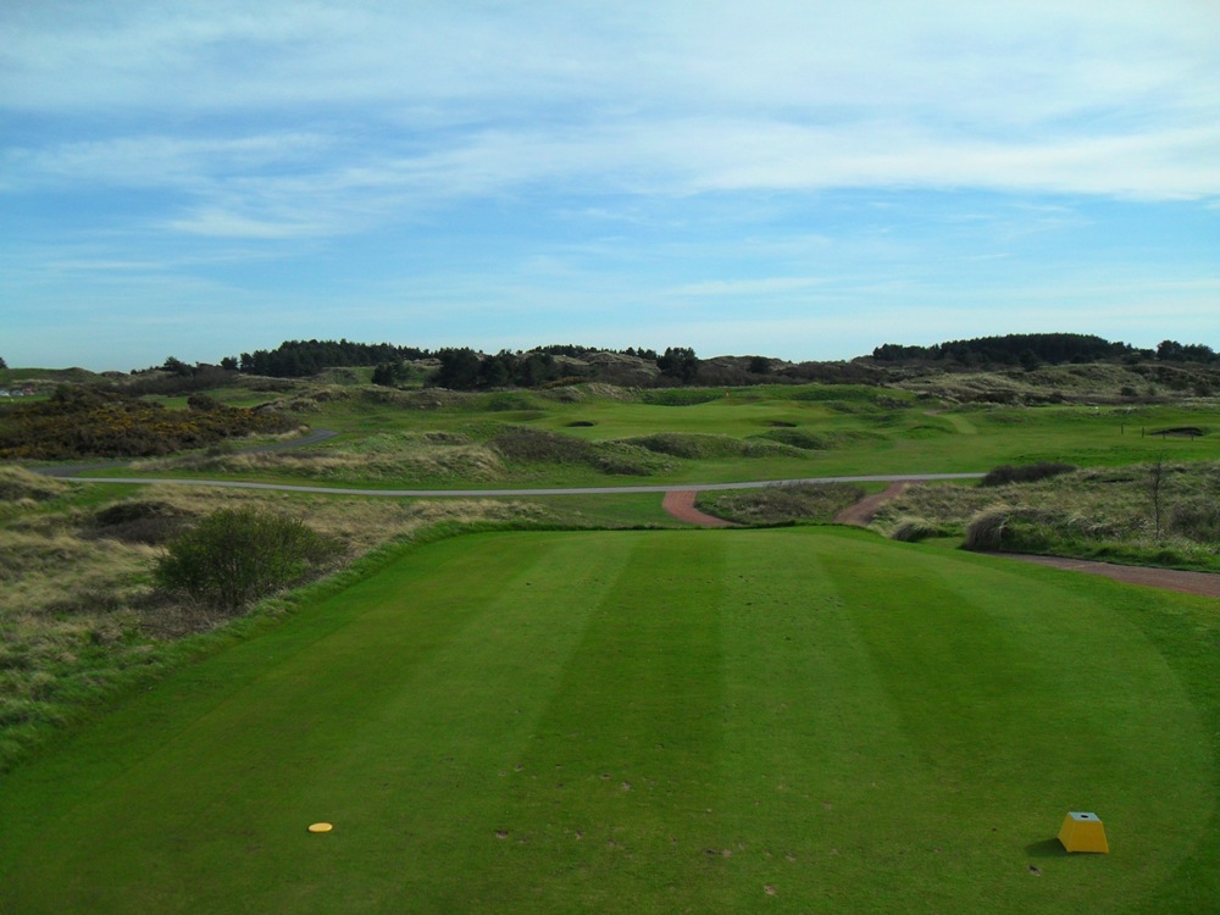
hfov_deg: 52.6
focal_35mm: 35
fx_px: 1234
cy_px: 458
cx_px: 610
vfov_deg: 40.7
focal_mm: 6.2
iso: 100
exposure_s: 1/180
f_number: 8.9
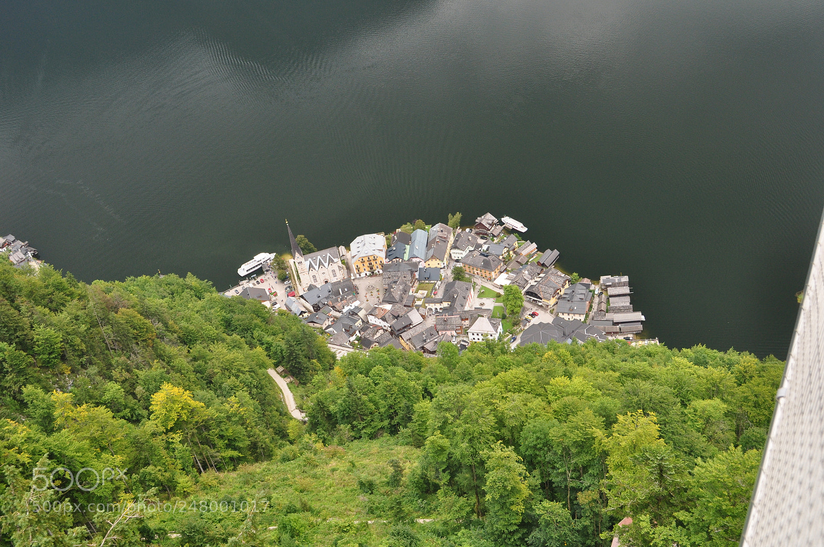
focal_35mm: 39
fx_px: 892
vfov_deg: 34.1
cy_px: 274
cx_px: 412
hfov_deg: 49.6
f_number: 8
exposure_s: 1/50
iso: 400
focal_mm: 26
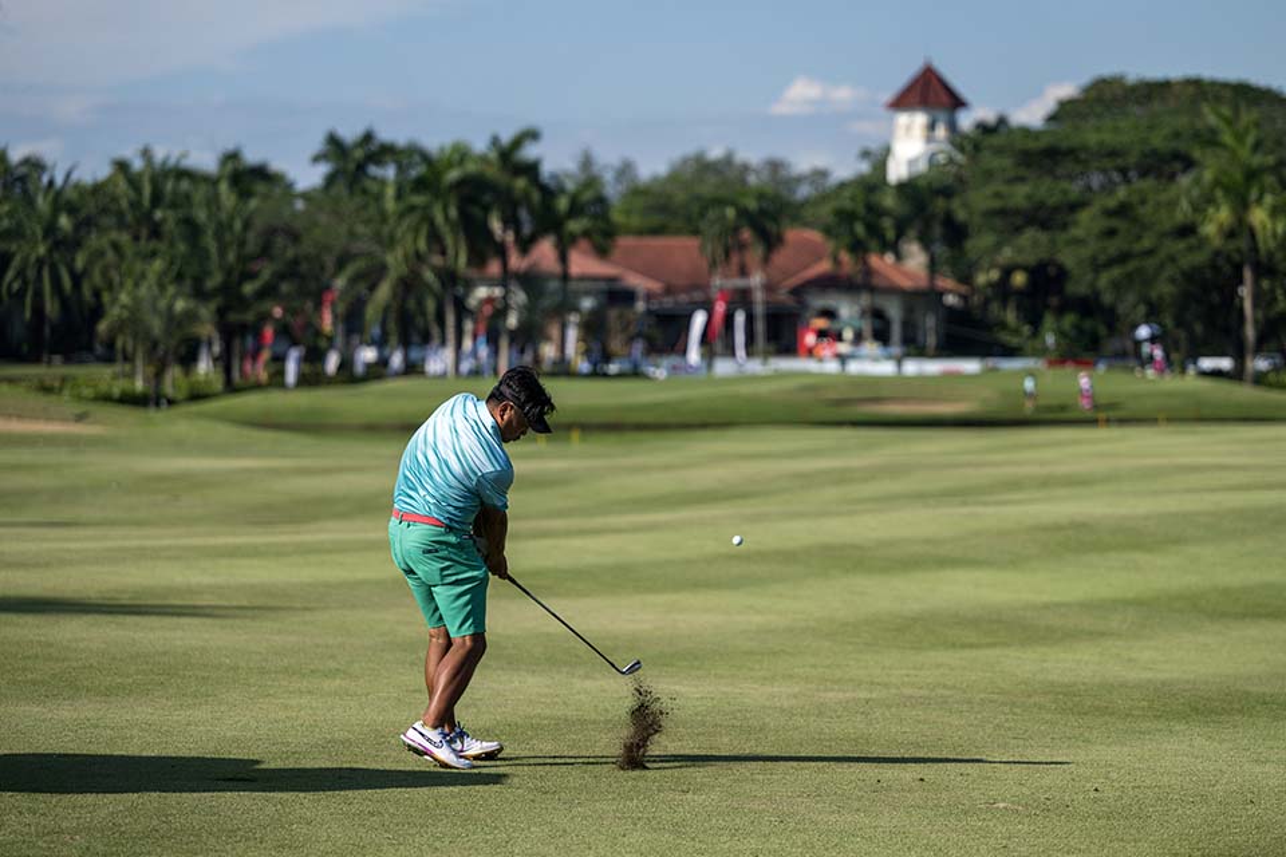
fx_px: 4465
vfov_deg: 11.0
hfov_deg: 16.4
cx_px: 643
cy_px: 428
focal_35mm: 125
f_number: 2.8
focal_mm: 125
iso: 280
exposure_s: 1/8000
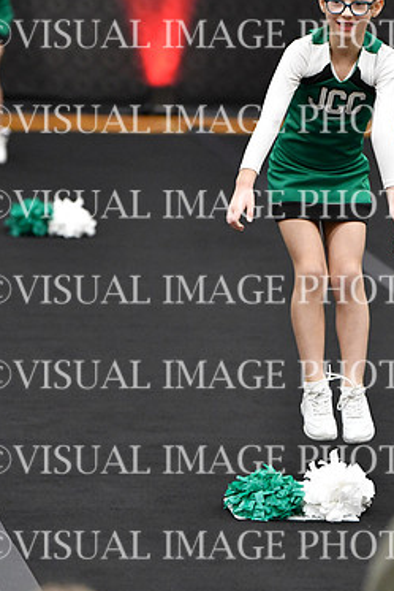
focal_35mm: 350
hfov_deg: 3.9
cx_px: 287
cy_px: 162
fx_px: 5740
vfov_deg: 5.9
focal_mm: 150
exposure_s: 1/800
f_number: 2.8
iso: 5000
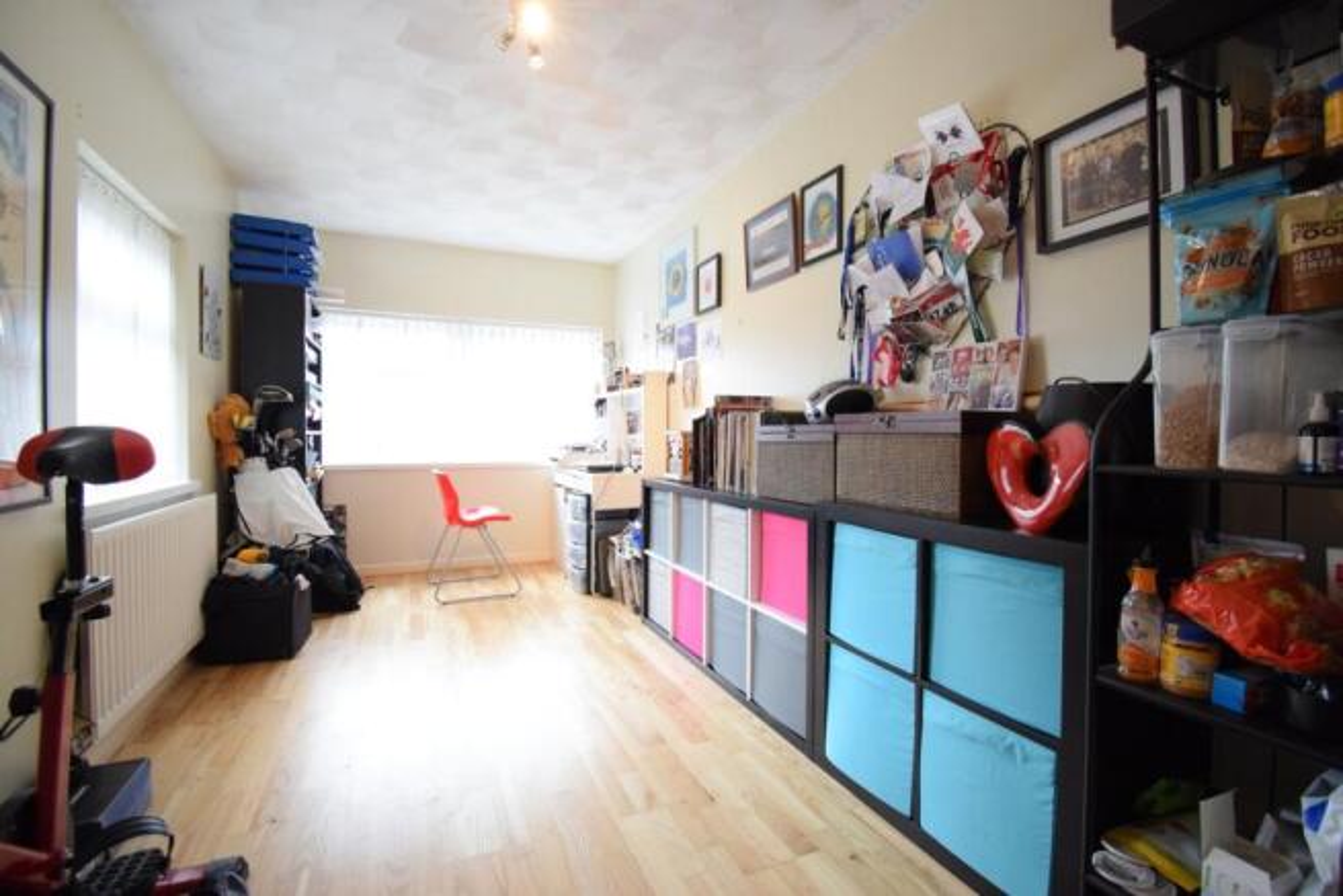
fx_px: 560
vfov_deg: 77.4
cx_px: 672
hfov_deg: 100.4
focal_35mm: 15
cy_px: 448
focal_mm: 10
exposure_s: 1/60
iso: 1600
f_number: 4.5
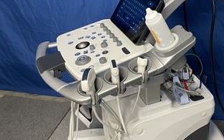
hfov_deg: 38.4
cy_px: 48
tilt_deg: -26.2
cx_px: 149
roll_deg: +1.9
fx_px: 318
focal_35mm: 52
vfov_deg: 24.8
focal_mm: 4.2
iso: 200
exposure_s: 1/50
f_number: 1.6
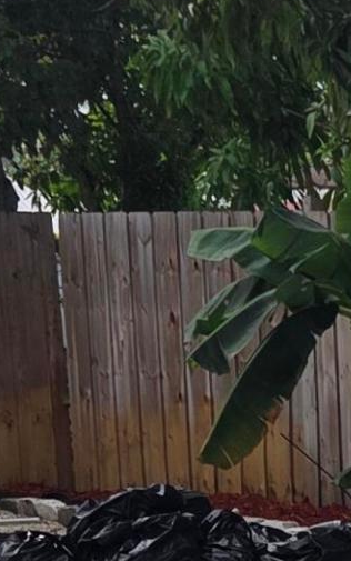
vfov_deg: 14.6
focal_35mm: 139
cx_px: 769
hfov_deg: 8.8
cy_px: 650
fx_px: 2126
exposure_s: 1/4187
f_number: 1.8
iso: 80
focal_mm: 5.4
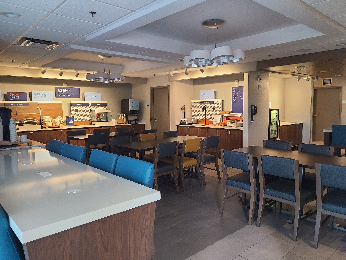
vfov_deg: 53.1
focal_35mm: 26
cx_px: 173
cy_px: 130
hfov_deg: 67.3
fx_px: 260
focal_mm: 5.4
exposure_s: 1/60
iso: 200
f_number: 1.8
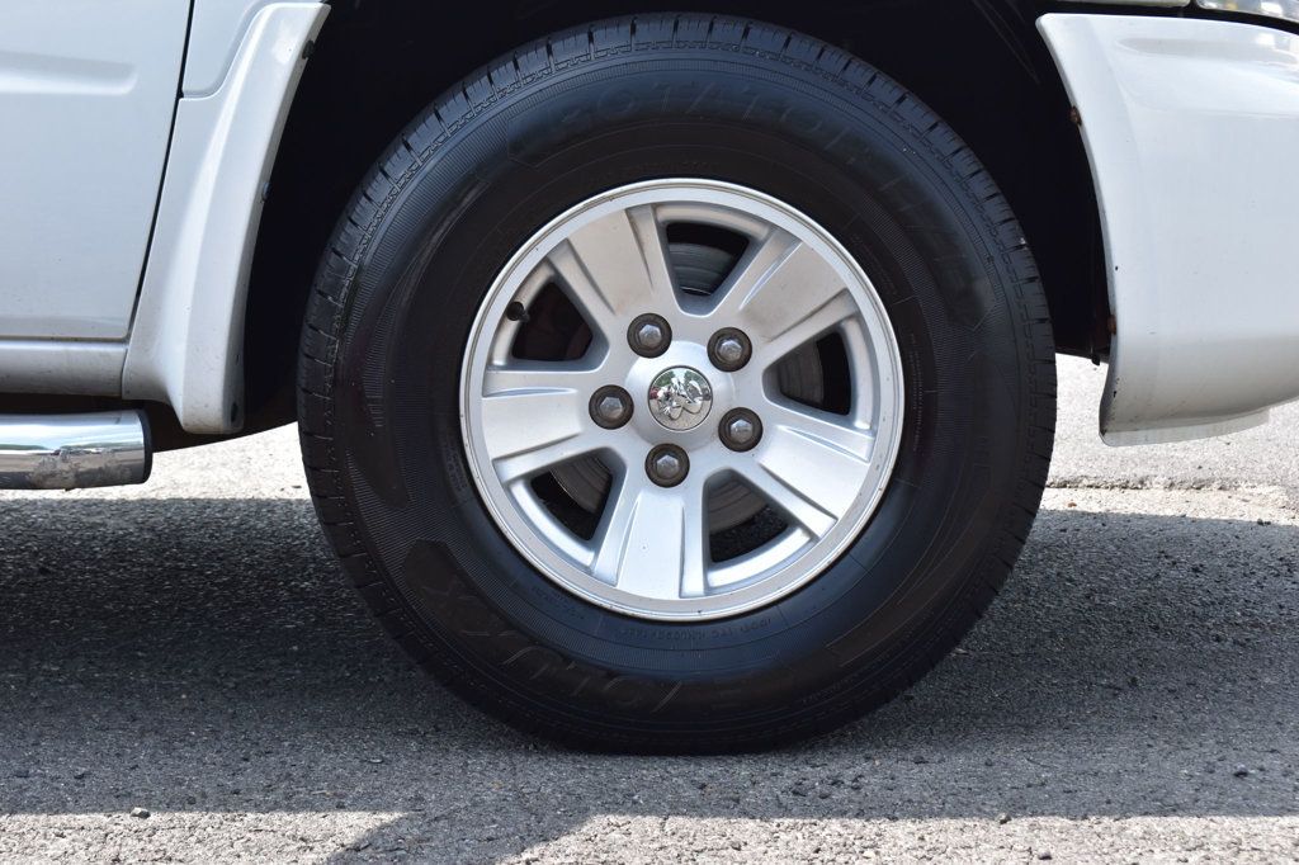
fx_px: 2164
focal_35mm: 60
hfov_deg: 33.4
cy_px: 432
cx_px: 650
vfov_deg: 22.6
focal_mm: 40
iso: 400
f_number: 10
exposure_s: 1/200
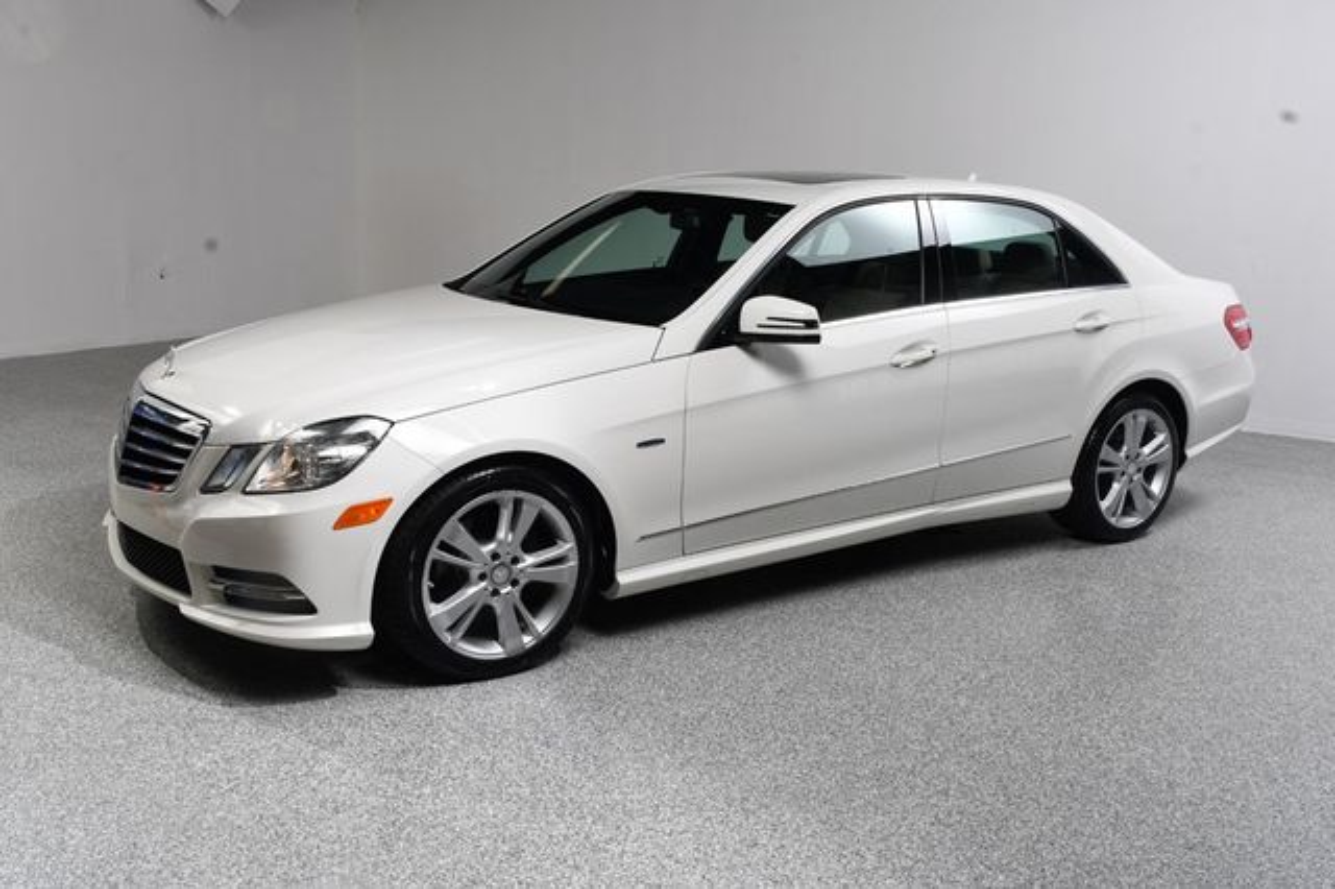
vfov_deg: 38.8
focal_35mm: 34
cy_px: 444
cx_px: 668
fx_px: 1260
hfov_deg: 55.8
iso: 100
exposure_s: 1/160
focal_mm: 23
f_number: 13
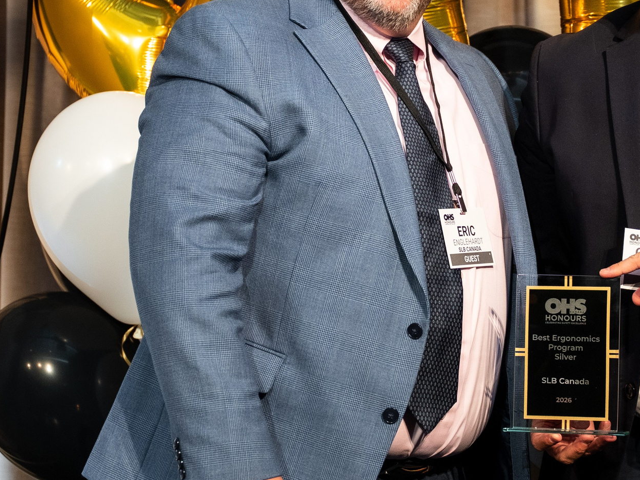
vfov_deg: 12.1
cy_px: 168
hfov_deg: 16.1
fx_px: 2255
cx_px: 353
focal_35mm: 122
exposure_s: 1/160
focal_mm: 42.1
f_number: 2.8
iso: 1250
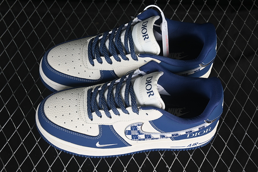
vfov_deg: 18.2
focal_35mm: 75
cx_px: 129
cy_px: 86
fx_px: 537
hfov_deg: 27.0
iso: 160
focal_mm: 50
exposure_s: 1/60
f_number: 7.1
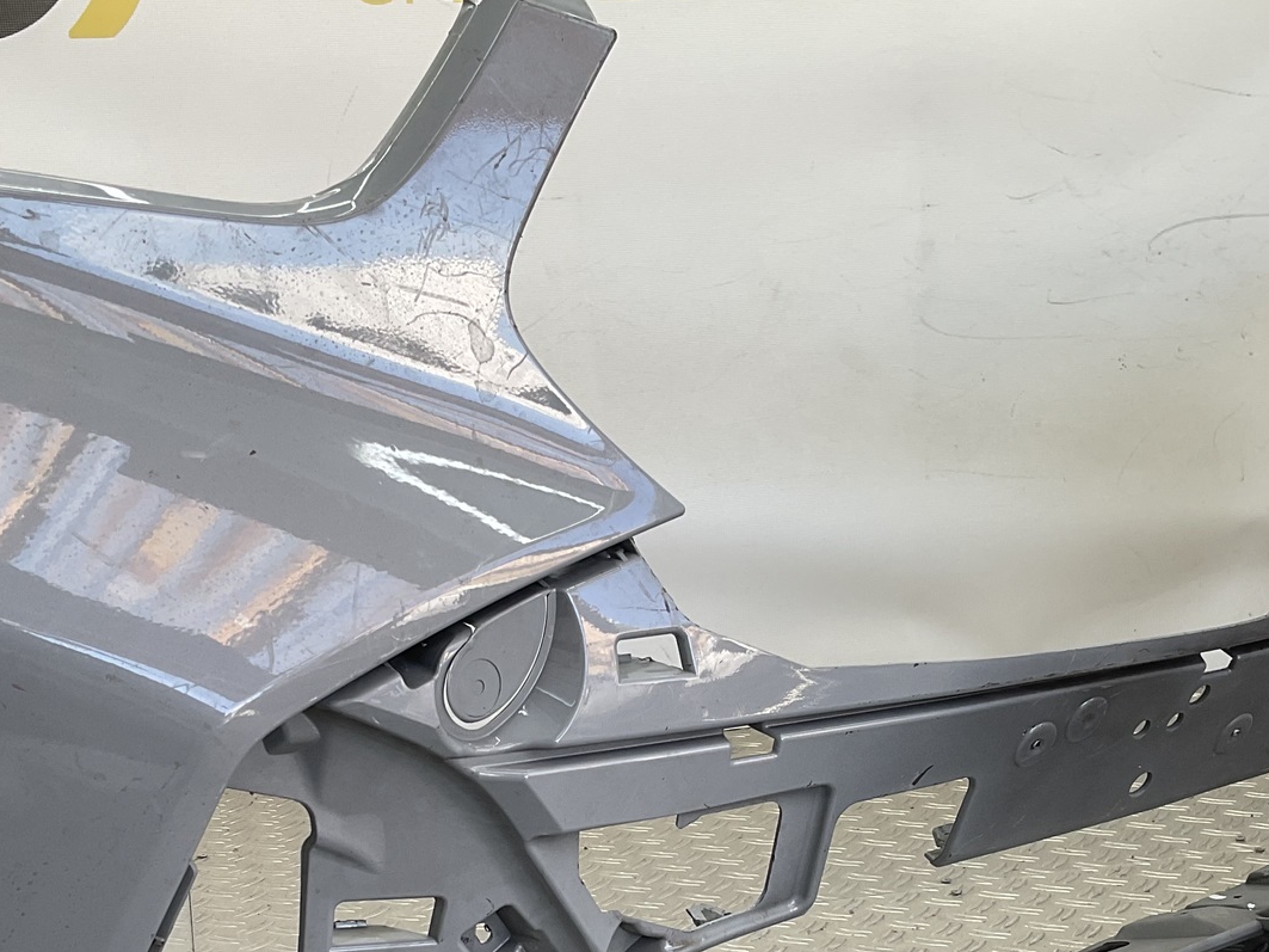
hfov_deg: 34.9
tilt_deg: -15.5
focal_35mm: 55
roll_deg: +1.6
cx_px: 683
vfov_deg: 26.1
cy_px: 769
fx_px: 2016
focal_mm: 3
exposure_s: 1/101
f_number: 1.8
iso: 16
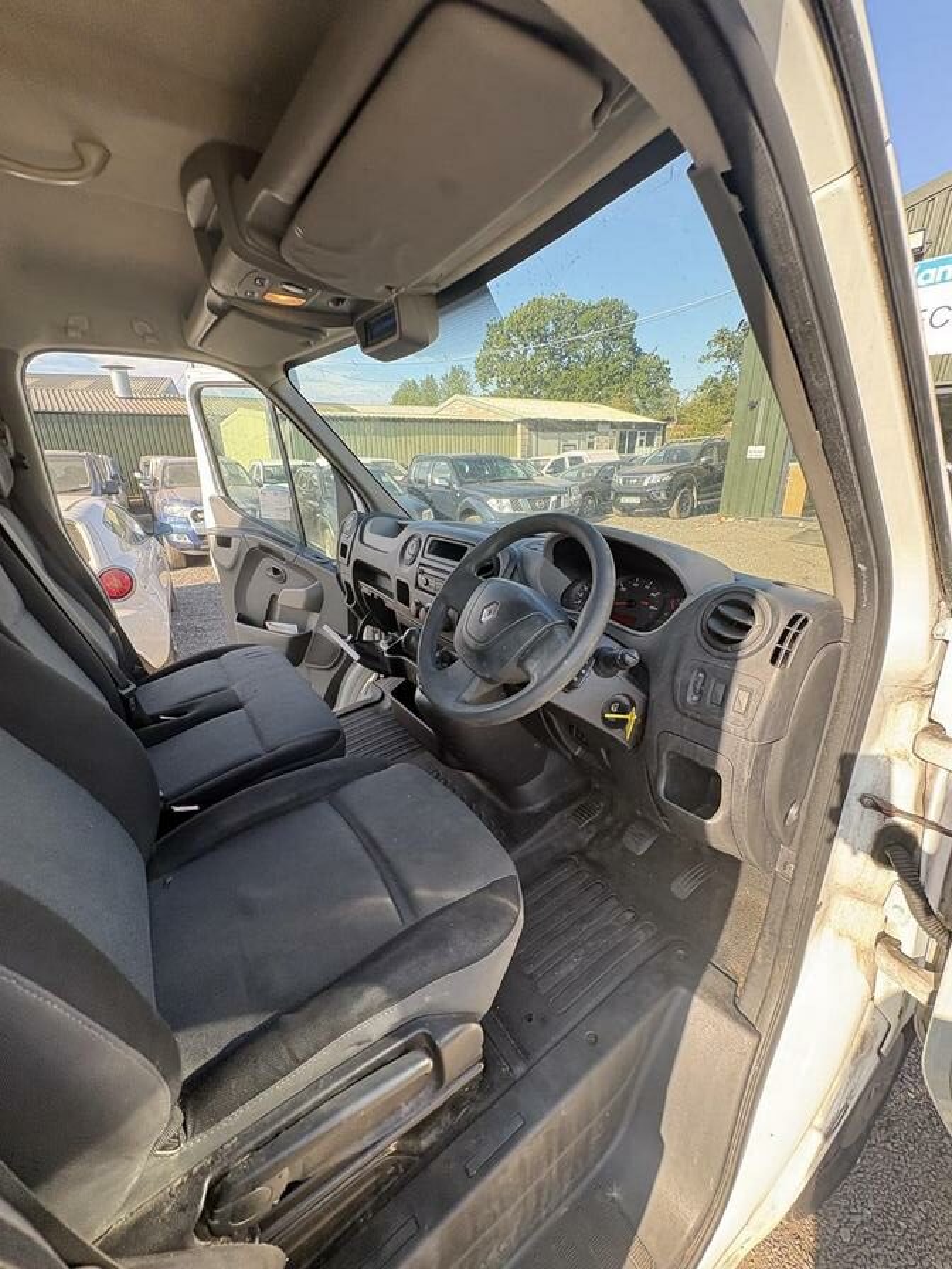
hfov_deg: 85.7
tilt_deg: -17.3
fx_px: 513
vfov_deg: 102.1
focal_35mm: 14
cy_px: 634
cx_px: 476
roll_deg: -1.3
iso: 50
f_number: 2.2
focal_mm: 2.22
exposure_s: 1/116
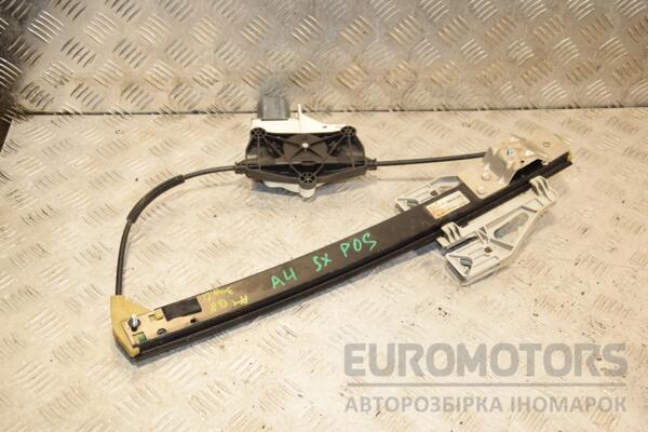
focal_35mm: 42
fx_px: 756
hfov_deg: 46.4
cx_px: 324
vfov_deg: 31.9
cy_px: 216
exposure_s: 1/200
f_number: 6.3
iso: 800
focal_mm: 28
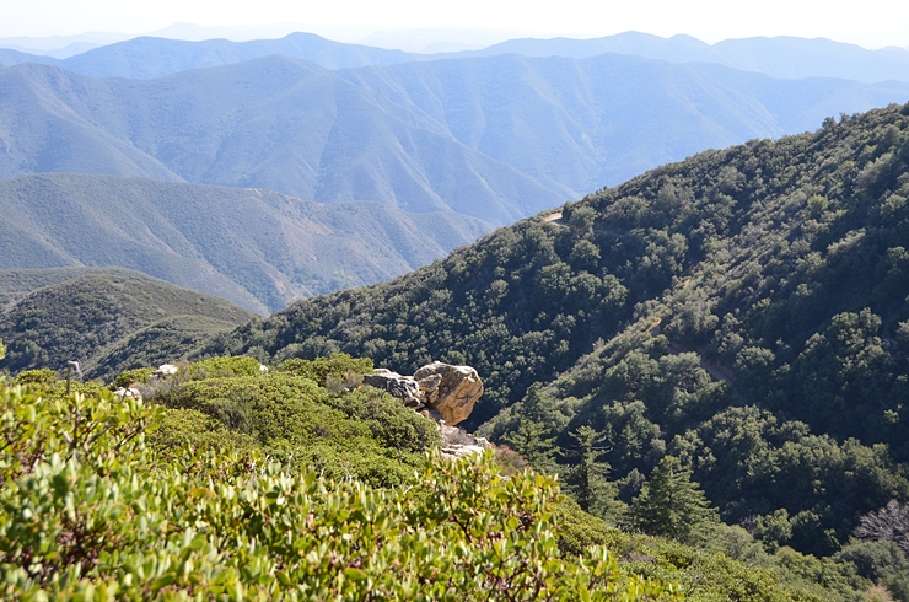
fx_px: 1209
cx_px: 454
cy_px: 301
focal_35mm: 48
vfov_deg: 27.9
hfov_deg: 41.2
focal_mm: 32
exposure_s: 1/200
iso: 160
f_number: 7.1
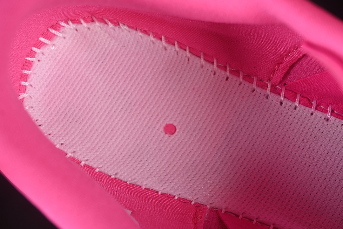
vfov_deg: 18.2
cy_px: 114
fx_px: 715
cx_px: 172
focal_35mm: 75
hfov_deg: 27.0
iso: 160
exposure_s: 1/80
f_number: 7.1
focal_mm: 50
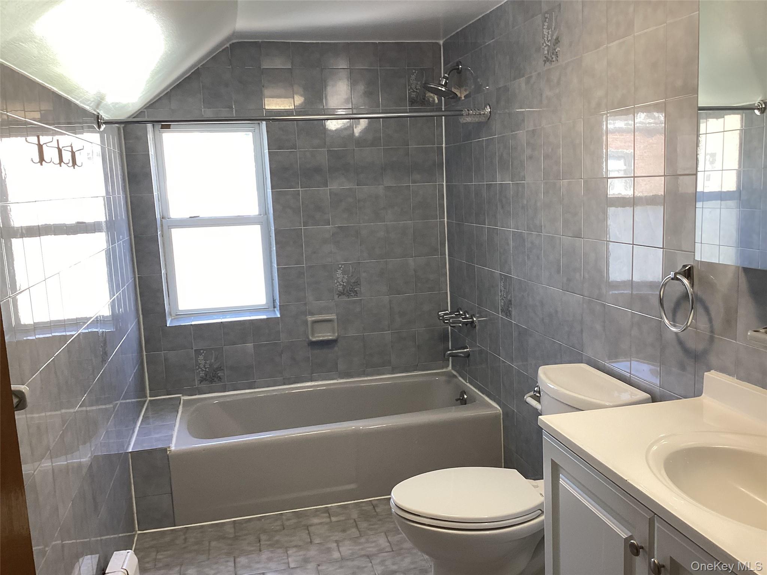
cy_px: 288
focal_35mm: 31
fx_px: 687
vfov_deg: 45.4
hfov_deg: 58.4
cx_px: 384
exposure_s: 1/60
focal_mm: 3.3
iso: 64
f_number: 2.4
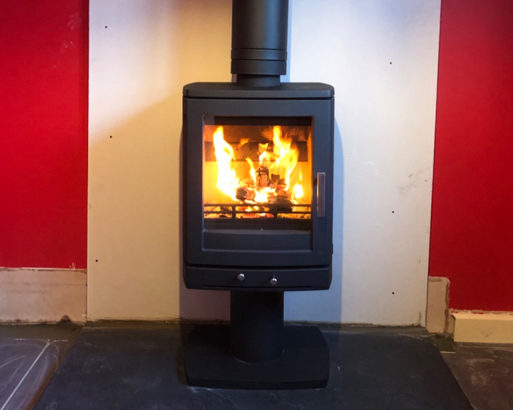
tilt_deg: -4.9
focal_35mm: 37
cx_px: 254
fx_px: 562
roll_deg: +0.5
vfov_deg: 39.0
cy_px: 99
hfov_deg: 49.1
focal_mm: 3.99
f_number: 1.8
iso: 400
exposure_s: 1/33
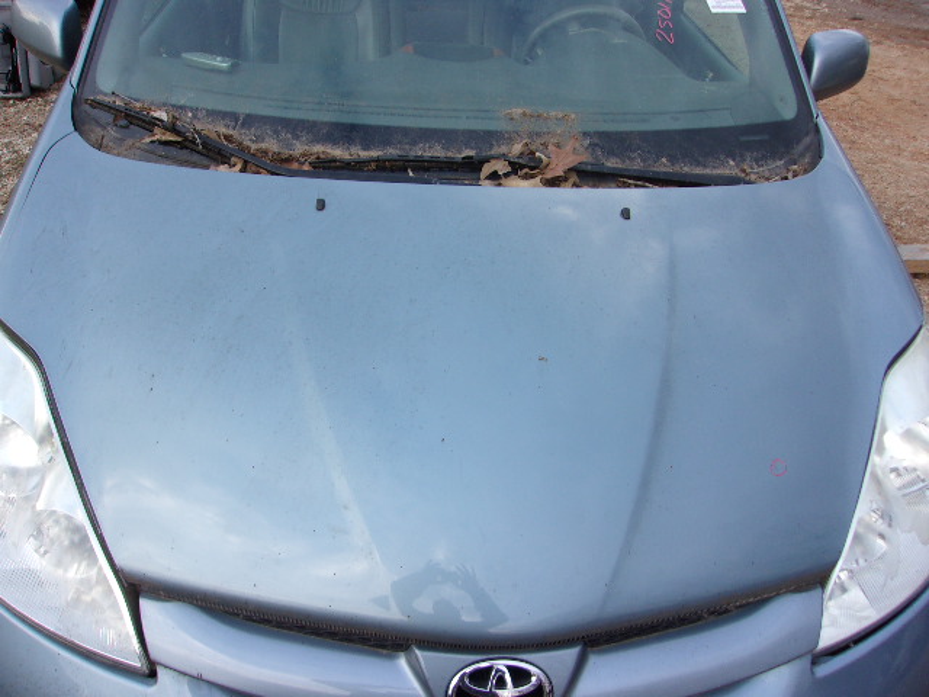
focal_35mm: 27
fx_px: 725
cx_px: 464
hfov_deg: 65.3
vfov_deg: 51.4
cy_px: 348
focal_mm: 4.9
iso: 80
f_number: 3
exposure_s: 1/56
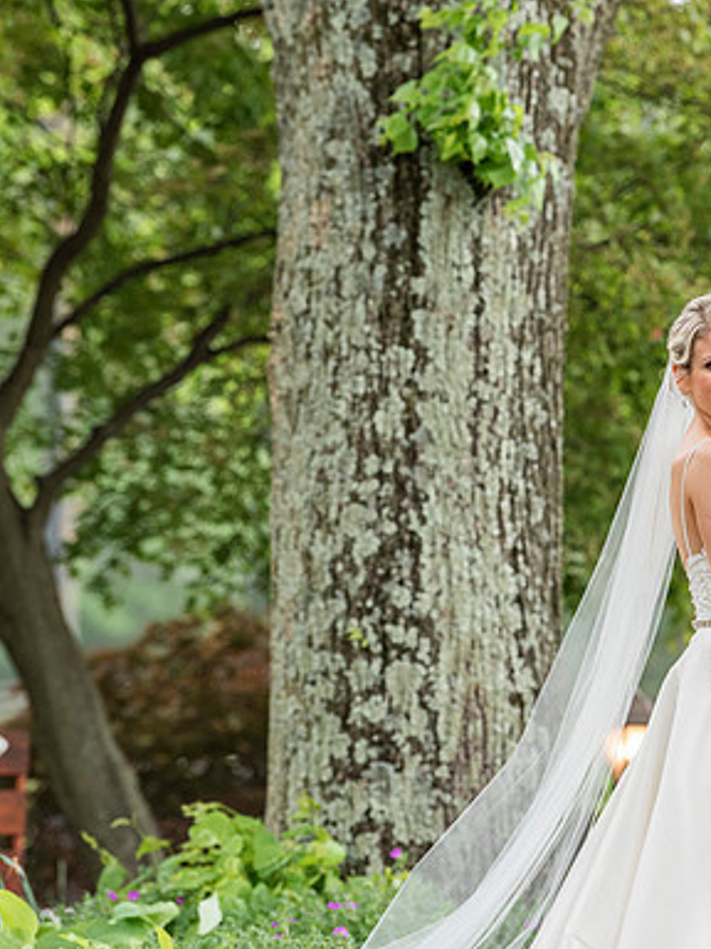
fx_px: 6956
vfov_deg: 7.8
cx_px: 573
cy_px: 476
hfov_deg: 5.8
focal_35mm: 254
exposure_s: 1/400
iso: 1000
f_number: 4.5
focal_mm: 175
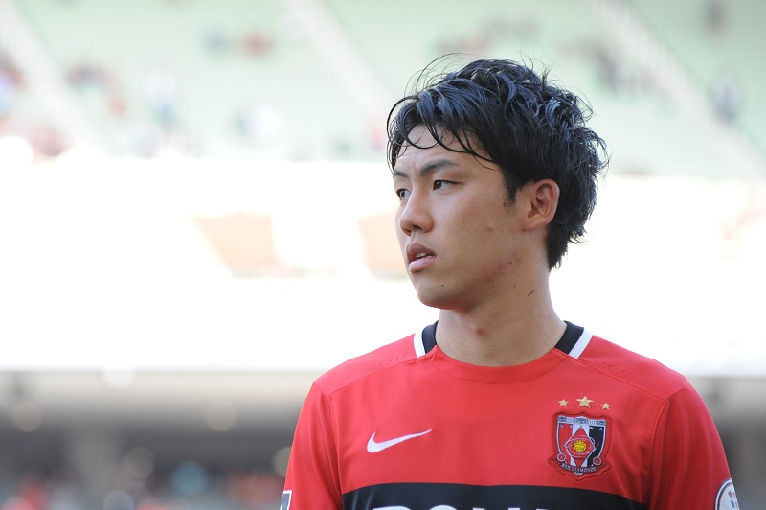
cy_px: 255
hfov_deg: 10.6
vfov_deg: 7.0
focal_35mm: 195
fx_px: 4146
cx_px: 383
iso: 2000
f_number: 5.6
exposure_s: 1/800
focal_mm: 195
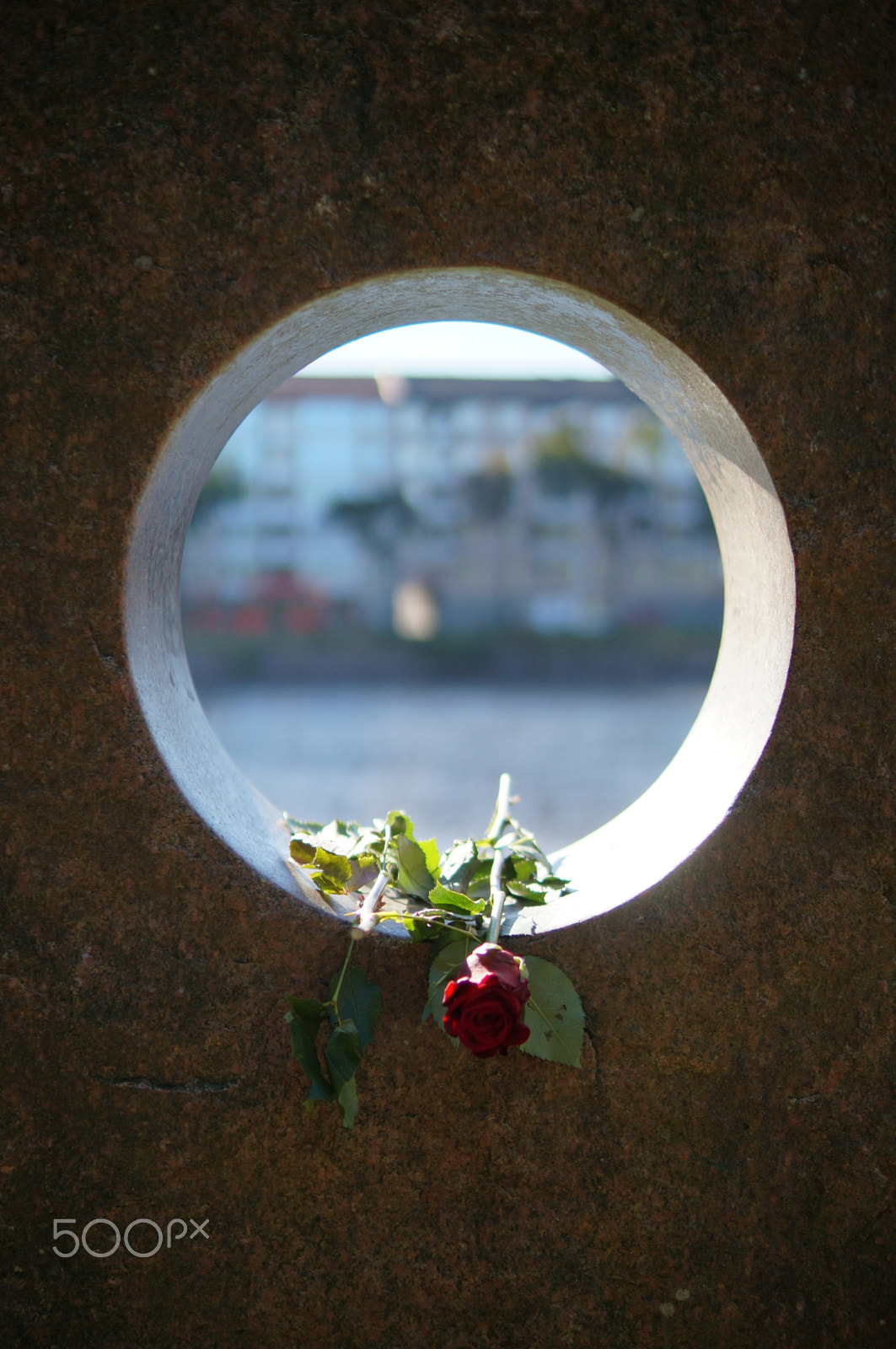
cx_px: 448
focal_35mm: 52
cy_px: 674
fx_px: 1965
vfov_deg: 37.9
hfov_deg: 25.7
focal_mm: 35
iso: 100
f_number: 1.8
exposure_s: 1/2000
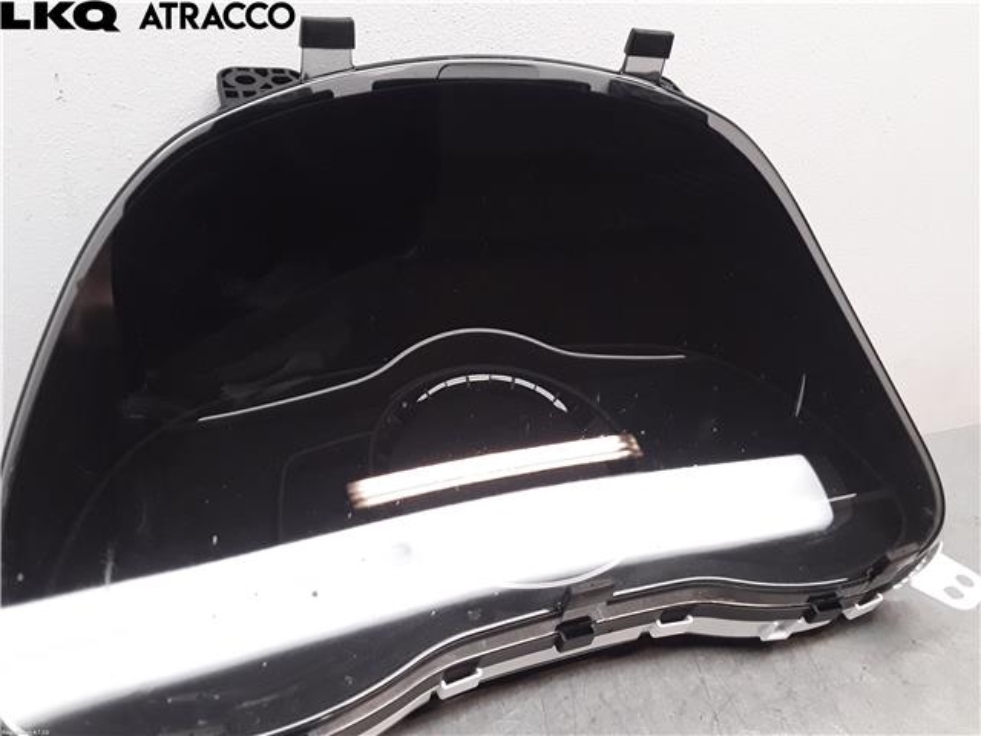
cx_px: 490
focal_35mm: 28
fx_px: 794
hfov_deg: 63.4
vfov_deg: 49.7
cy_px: 368
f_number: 1.9
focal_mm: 2.91
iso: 100
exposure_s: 1/100
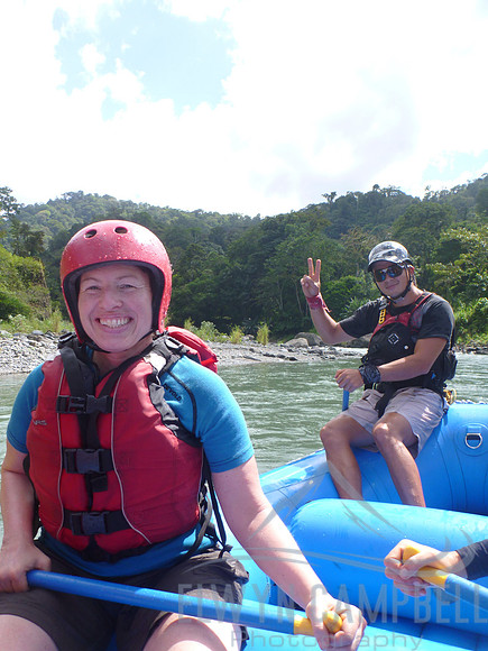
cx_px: 244
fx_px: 526
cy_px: 326
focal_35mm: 28
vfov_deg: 63.4
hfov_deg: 49.7
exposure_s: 1/400
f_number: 3.3
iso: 100
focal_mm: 4.9
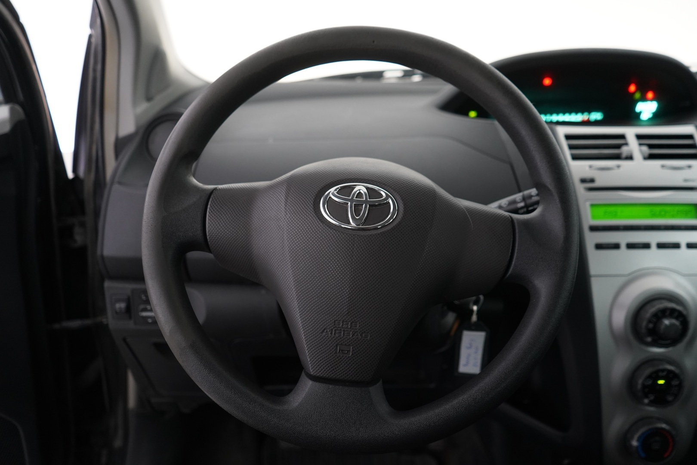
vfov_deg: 46.4
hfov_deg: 65.5
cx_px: 348
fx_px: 542
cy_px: 232
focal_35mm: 28
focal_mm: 28
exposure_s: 1/40
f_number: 3.5
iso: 2500
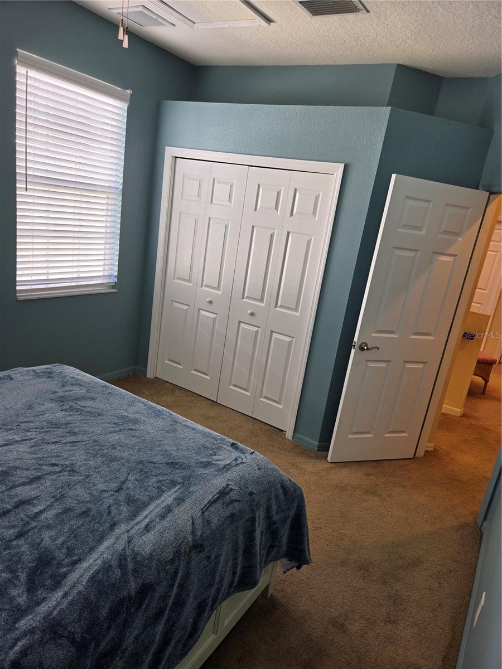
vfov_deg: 73.9
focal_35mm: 23
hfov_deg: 58.9
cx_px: 251
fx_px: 445
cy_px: 334
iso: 80
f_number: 1.8
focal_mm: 5.4
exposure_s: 1/180
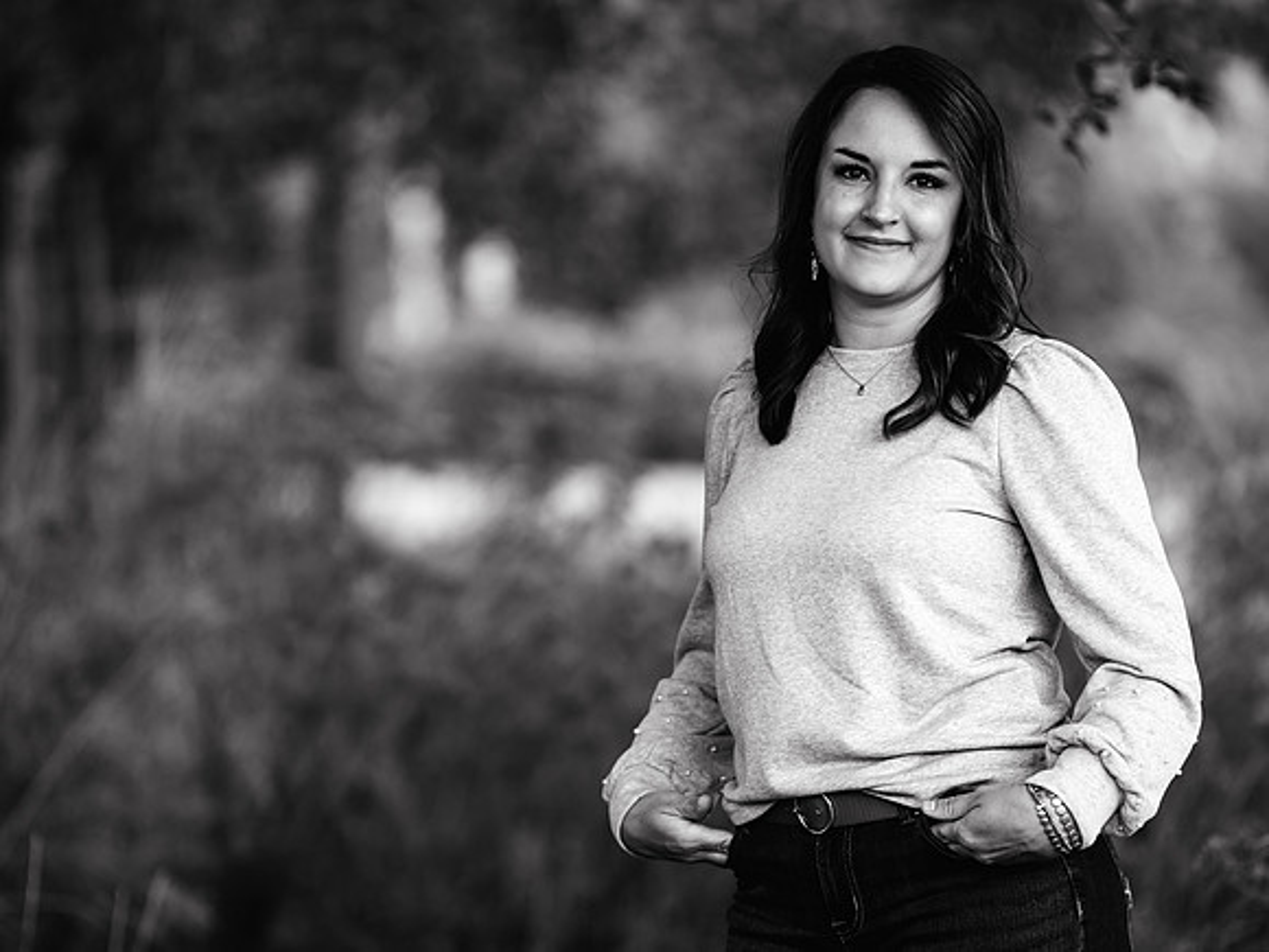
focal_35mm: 213
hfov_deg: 9.3
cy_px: 476
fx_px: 7816
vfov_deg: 7.0
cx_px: 634
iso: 160
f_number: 3.2
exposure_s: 1/160
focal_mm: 197
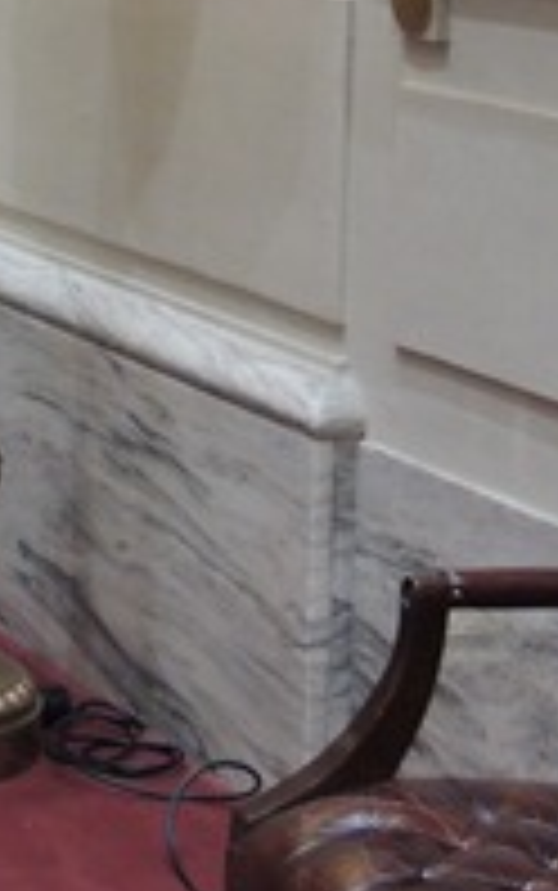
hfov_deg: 9.4
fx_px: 3329
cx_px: -184
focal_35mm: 137
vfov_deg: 14.6
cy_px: -288
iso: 400
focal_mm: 7.1
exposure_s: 1/30
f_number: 3.3
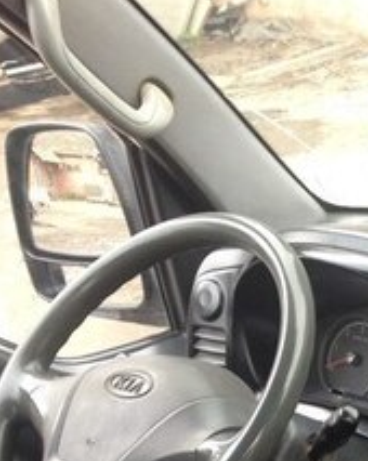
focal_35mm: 100
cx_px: 589
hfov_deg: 14.2
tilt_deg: -25.7
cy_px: 527
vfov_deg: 18.4
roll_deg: +7.0
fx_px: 1363
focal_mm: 4.12
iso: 50
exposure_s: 1/20
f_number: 2.4
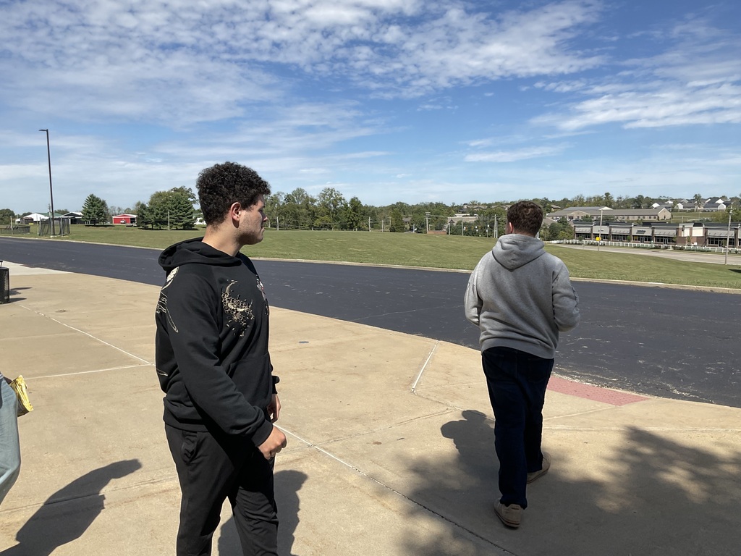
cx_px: 370
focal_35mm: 29
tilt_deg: -2.8
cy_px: 278
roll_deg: -2.0
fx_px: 621
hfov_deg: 61.7
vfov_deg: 48.2
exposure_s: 1/2141
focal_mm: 3
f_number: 1.8
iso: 20
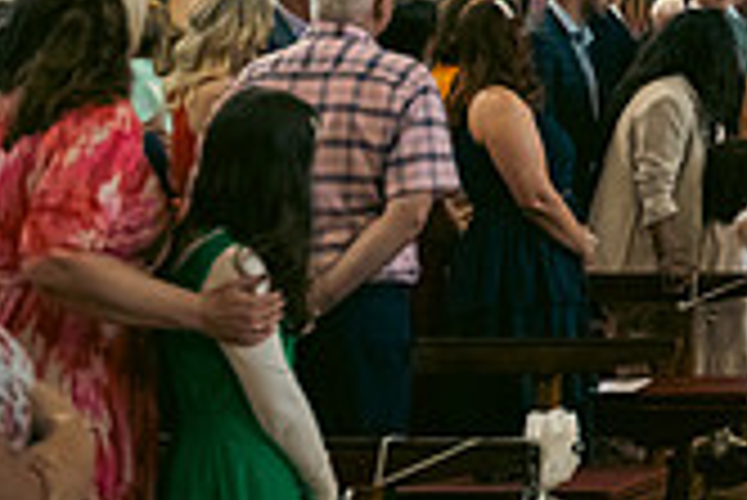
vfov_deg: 14.0
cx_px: 1233
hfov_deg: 18.7
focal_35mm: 91
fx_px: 1890
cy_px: -268
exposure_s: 1/160
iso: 1000
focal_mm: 26
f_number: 3.5
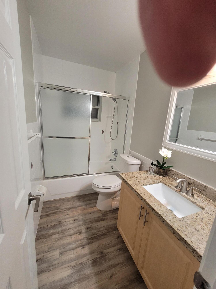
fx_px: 108
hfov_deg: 89.9
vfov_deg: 106.2
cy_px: 144
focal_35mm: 13
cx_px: 108
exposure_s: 1/60
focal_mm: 1.74
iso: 250
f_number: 2.2
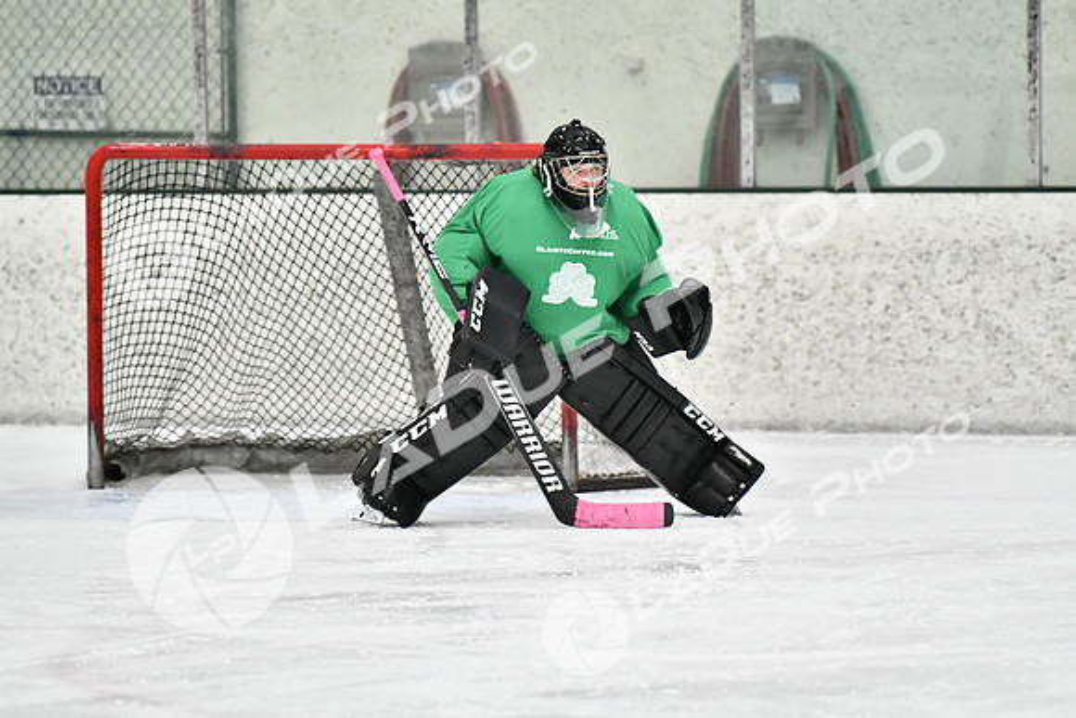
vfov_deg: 4.8
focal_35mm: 285
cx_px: 538
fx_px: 8520
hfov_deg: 7.2
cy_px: 359
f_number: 2.8
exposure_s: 1/1250
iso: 5000
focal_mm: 190
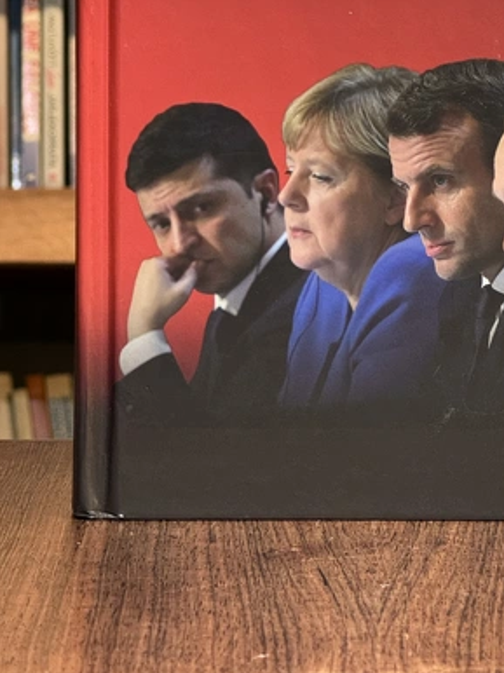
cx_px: 376
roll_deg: -1.1
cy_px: 100
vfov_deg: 14.4
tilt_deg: -0.3
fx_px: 2643
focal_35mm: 136
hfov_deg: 10.9
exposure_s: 1/68
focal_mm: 9
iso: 250
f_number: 2.8
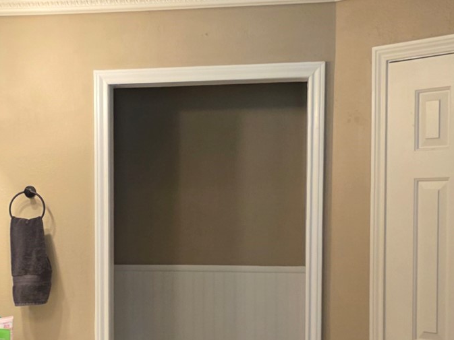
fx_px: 918
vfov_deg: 20.8
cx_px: 74
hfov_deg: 27.1
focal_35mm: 70
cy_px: 258
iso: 400
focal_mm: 6.3
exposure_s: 1/120
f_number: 1.7
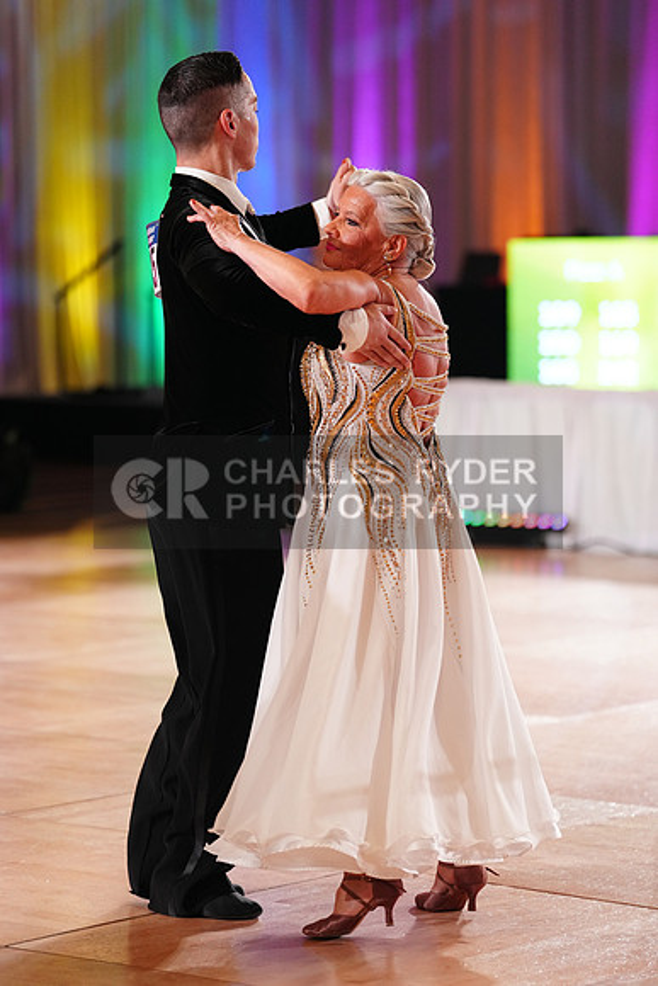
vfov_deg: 15.4
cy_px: 493
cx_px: 329
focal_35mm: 133
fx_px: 3644
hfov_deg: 10.3
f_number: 2.8
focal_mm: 133
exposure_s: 1/640
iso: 2500
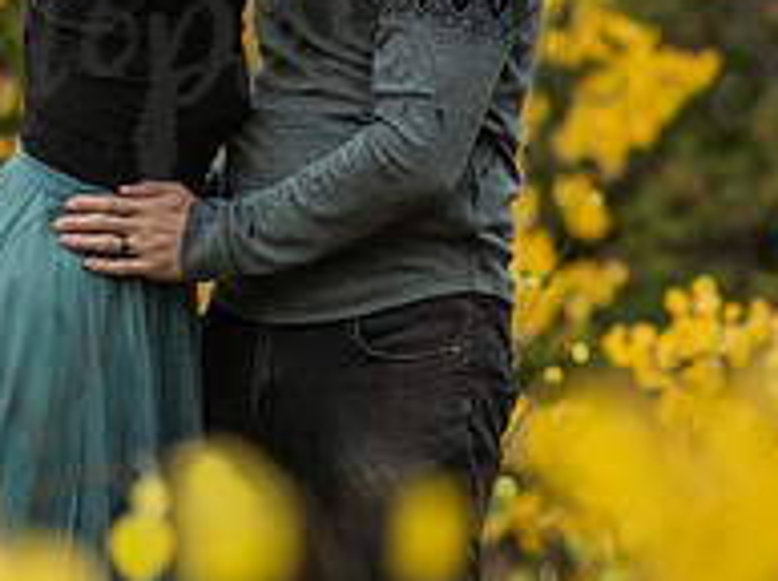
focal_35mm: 246
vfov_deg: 6.0
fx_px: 5519
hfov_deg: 8.1
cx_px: 250
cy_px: 16
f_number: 2.2
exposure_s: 1/320
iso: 320
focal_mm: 85
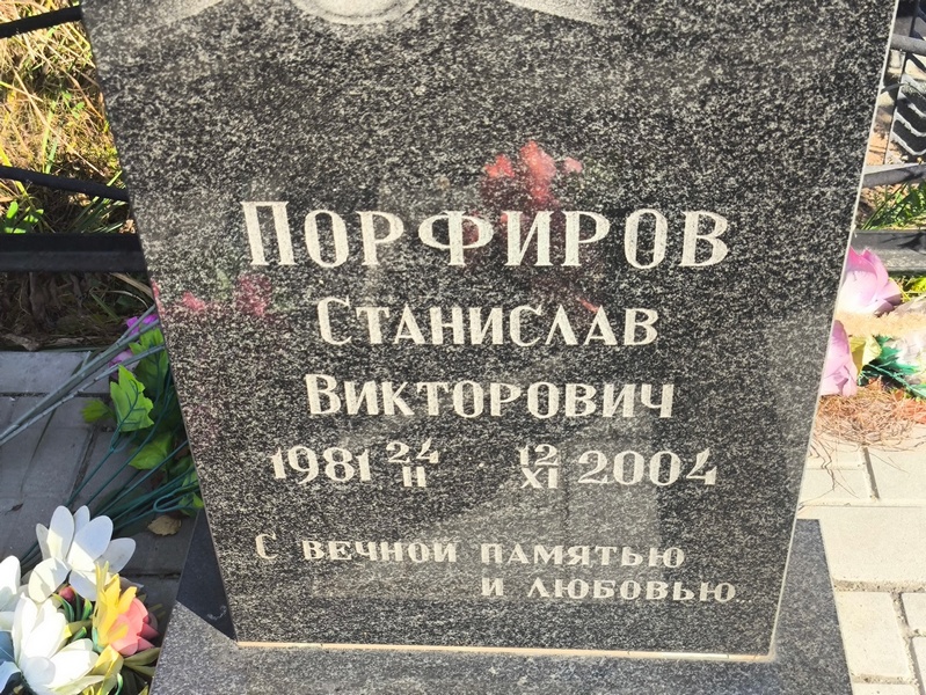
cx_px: 463
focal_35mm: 50
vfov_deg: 29.1
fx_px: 1338
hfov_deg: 38.2
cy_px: 348
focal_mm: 4.71
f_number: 1.7
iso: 50
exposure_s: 1/550
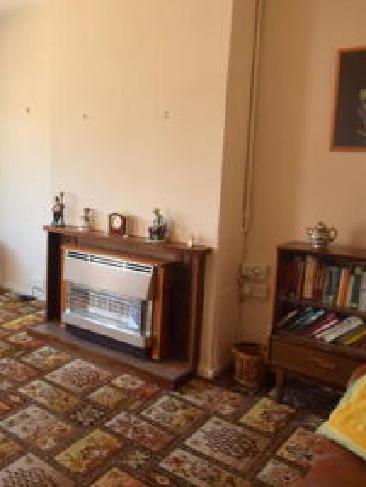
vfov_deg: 55.2
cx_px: 28
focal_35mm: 33
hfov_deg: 39.5
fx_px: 465
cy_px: 214
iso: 400
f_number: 3.5
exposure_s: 1/160
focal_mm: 10
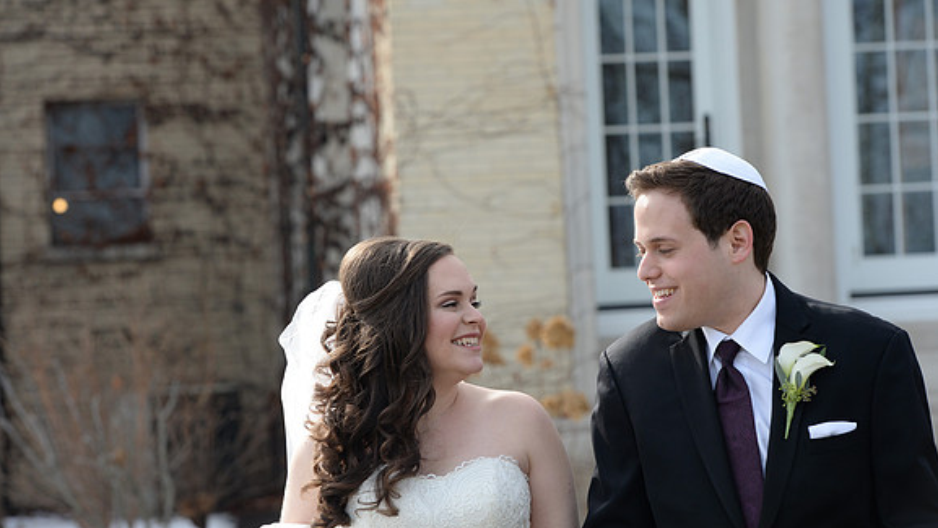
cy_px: 301
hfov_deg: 17.6
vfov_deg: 9.9
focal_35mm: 122
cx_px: 470
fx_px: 3035
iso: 500
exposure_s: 1/1250
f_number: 5.6
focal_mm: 116
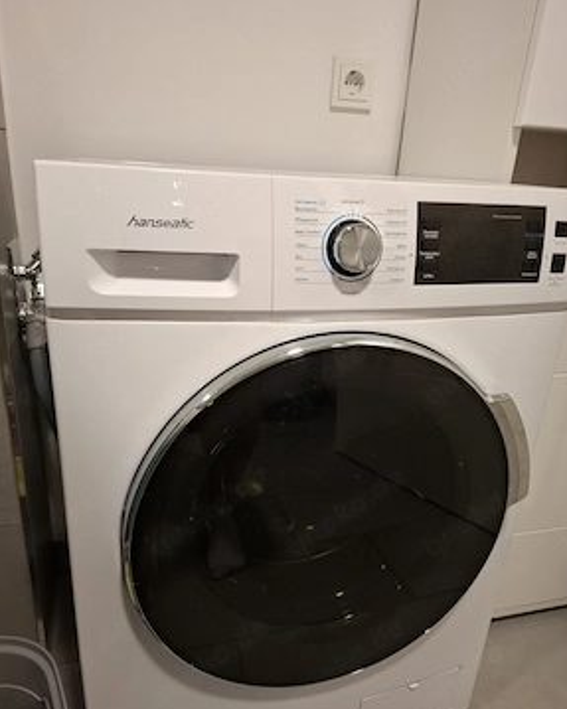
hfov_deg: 56.8
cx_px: 281
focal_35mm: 25
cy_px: 391
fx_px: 525
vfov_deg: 67.9
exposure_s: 1/50
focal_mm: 5.54
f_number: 1.8
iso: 250
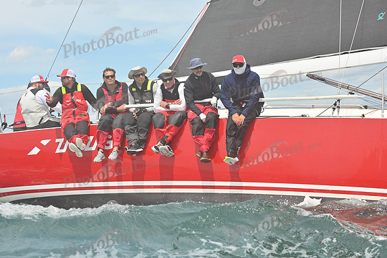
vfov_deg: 14.7
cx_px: 193
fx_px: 1000
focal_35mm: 93
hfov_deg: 21.9
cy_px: 128
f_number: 9
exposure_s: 1/1250
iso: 320
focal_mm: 92
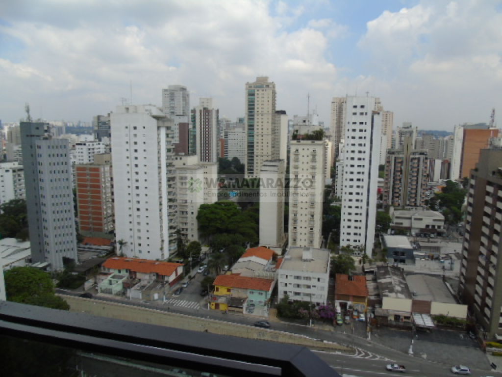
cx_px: 251
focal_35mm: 25
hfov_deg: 69.4
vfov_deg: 54.9
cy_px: 188
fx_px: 363
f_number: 3.6
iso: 80
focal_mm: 4.4
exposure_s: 1/1000
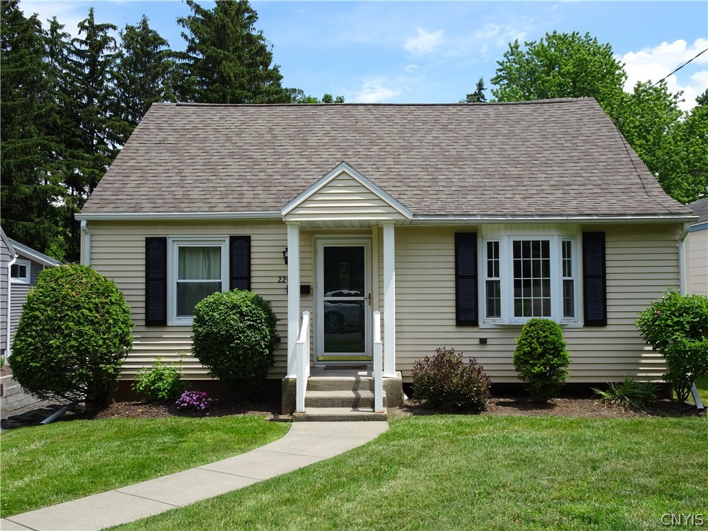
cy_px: 266
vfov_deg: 44.2
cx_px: 354
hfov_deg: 56.8
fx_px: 654
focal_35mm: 32
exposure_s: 1/640
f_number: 4
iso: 80
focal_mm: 5.43
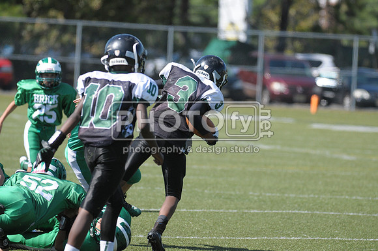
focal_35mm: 360
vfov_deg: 3.8
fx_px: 3775
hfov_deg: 5.7
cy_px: 126
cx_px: 189
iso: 640
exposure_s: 1/3200
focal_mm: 240
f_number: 4
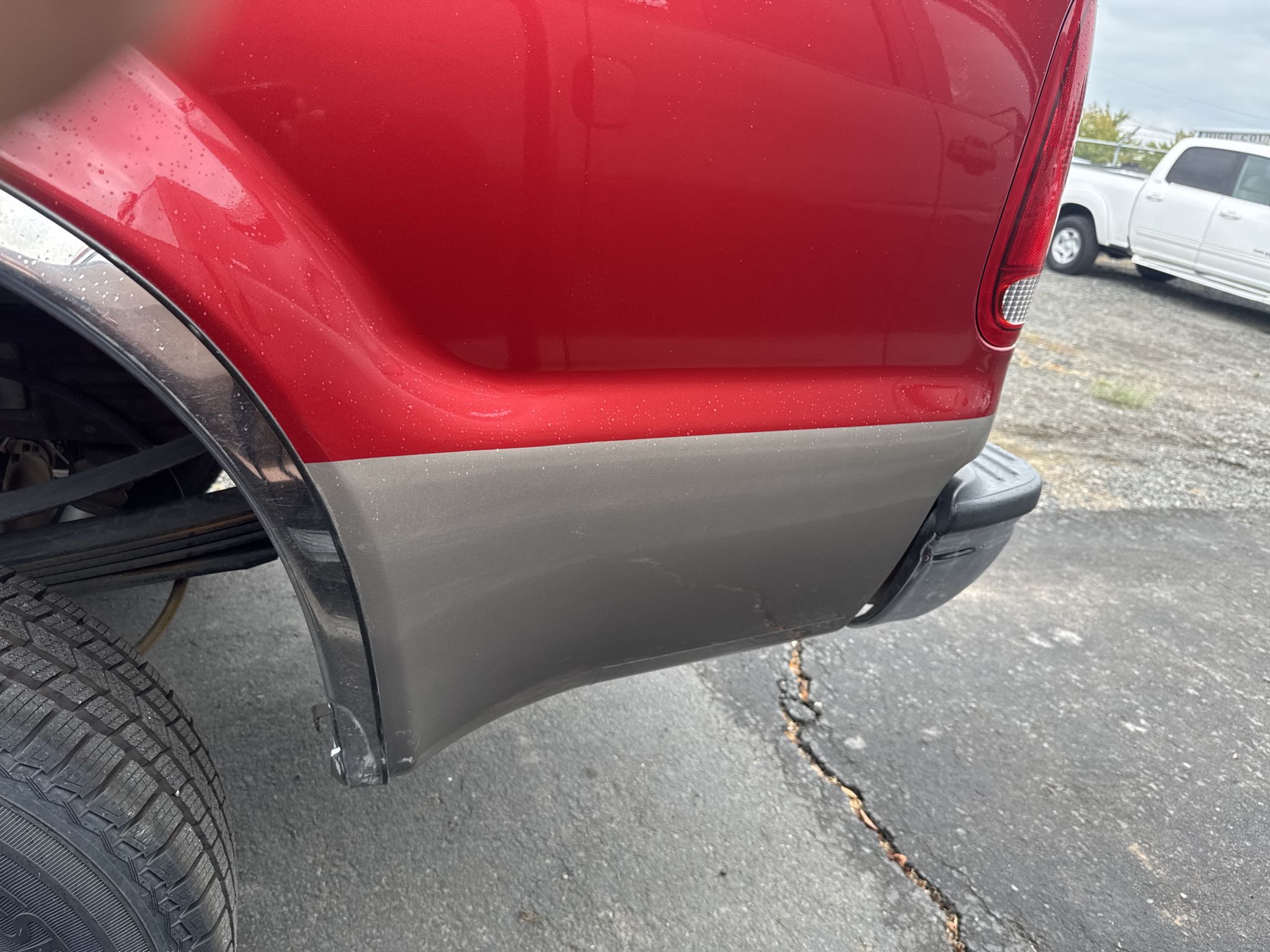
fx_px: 881
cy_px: 476
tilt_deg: -20.2
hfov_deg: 71.6
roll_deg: -6.7
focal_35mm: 24
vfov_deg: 56.8
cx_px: 635
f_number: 1.78
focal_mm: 6.76
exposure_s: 1/175
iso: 64
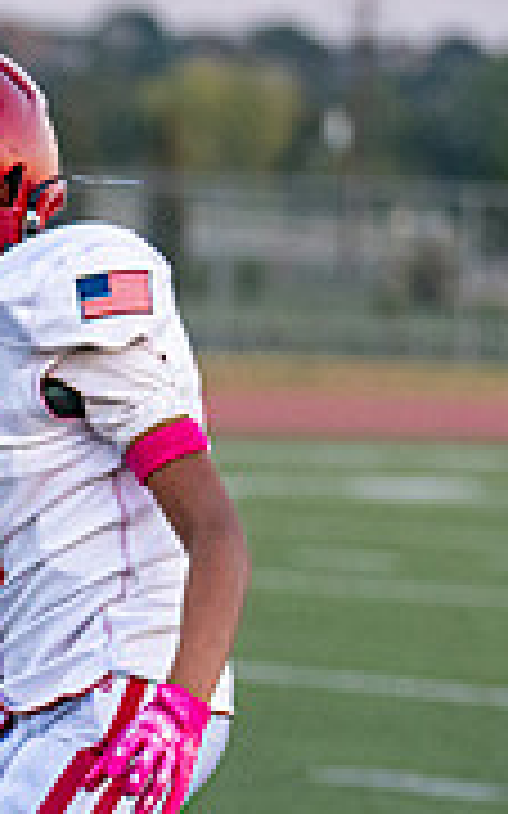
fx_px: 9865
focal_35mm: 445
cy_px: 833
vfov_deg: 4.7
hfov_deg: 2.9
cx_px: -1068
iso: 2500
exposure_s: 1/1250
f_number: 2.8
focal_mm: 95
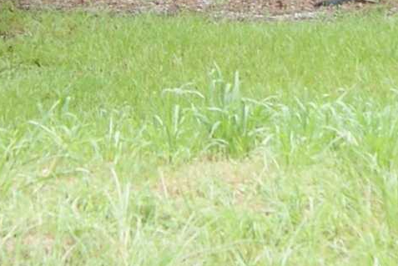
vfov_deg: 7.6
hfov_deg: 11.7
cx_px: 363
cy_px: -246
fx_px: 1925
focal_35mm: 174
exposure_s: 1/160
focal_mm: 18
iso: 125
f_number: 4
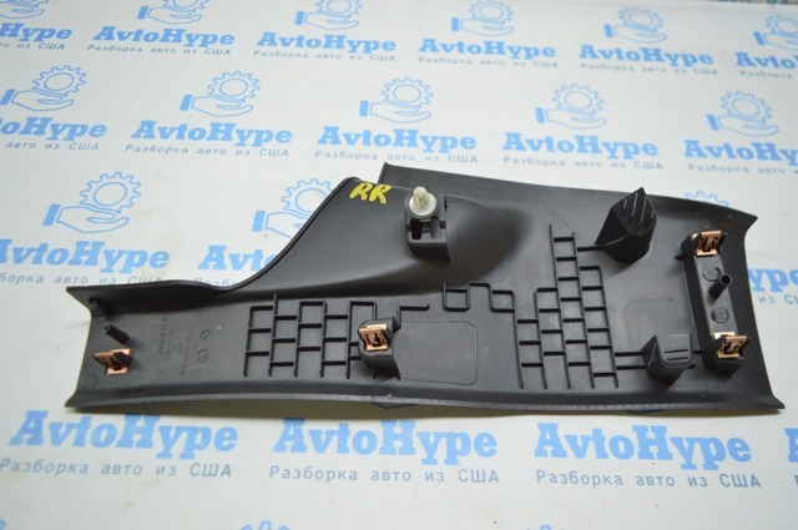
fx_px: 598
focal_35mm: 27
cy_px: 265
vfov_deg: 47.8
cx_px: 399
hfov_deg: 67.4
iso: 400
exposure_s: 1/60
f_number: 3.5
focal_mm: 18
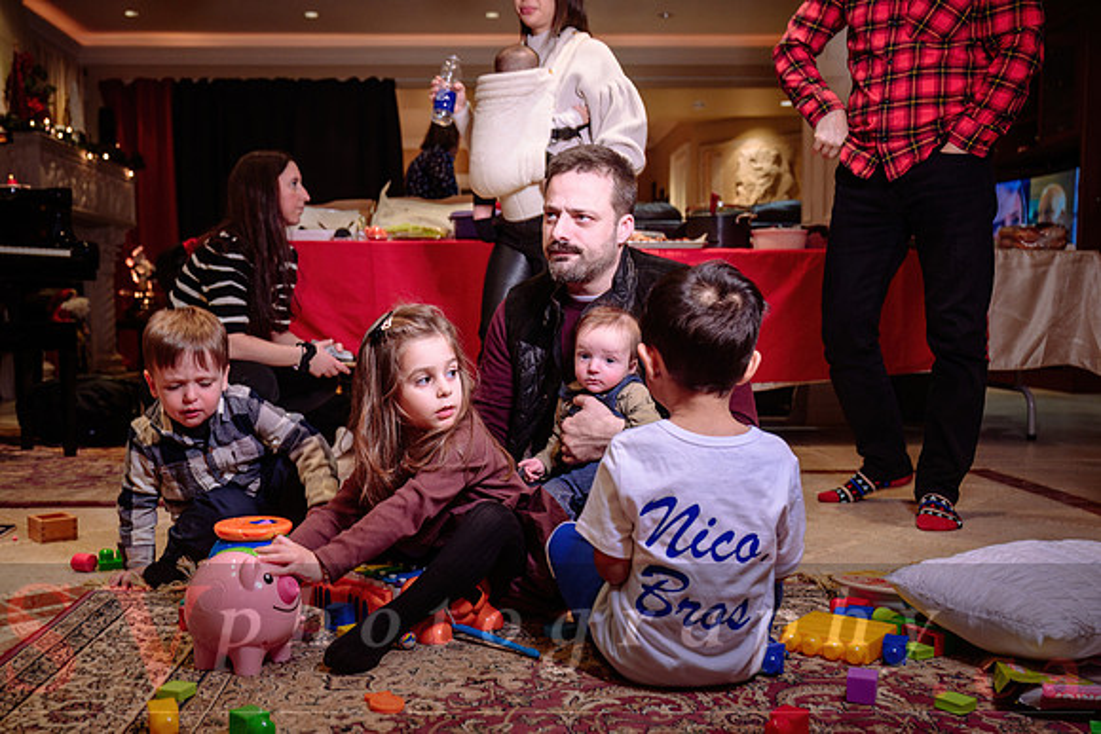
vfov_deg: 36.5
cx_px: 501
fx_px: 1114
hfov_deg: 52.5
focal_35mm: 36
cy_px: 389
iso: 500
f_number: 4
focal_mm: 32.5
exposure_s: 1/60
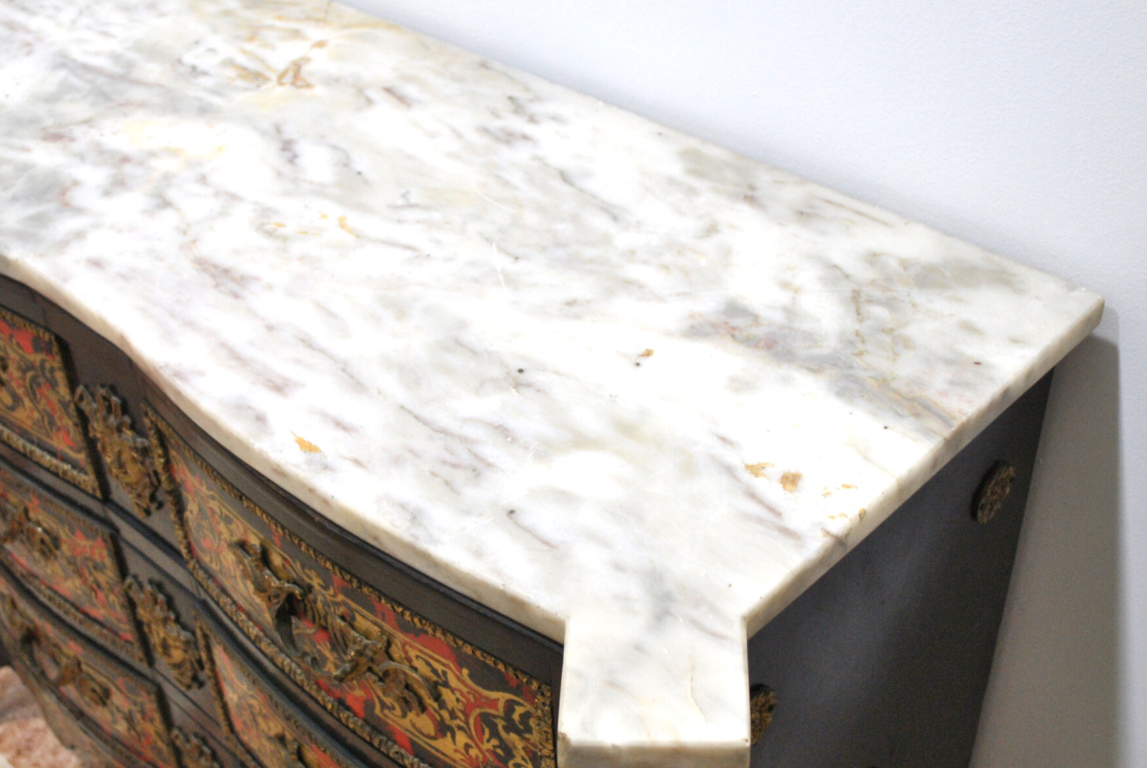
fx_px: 1531
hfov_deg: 41.0
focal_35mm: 48
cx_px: 507
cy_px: 404
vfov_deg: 28.1
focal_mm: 22
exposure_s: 1/30
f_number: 3.8
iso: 400
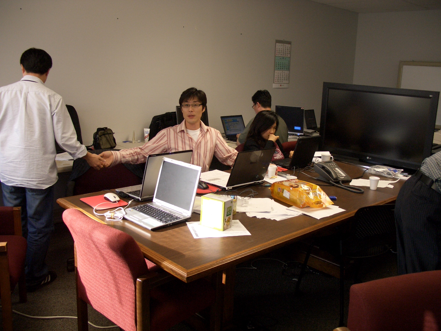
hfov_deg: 55.4
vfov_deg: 42.9
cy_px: 166
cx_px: 220
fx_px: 420
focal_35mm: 33
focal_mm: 7.1
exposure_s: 1/80
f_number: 2.8
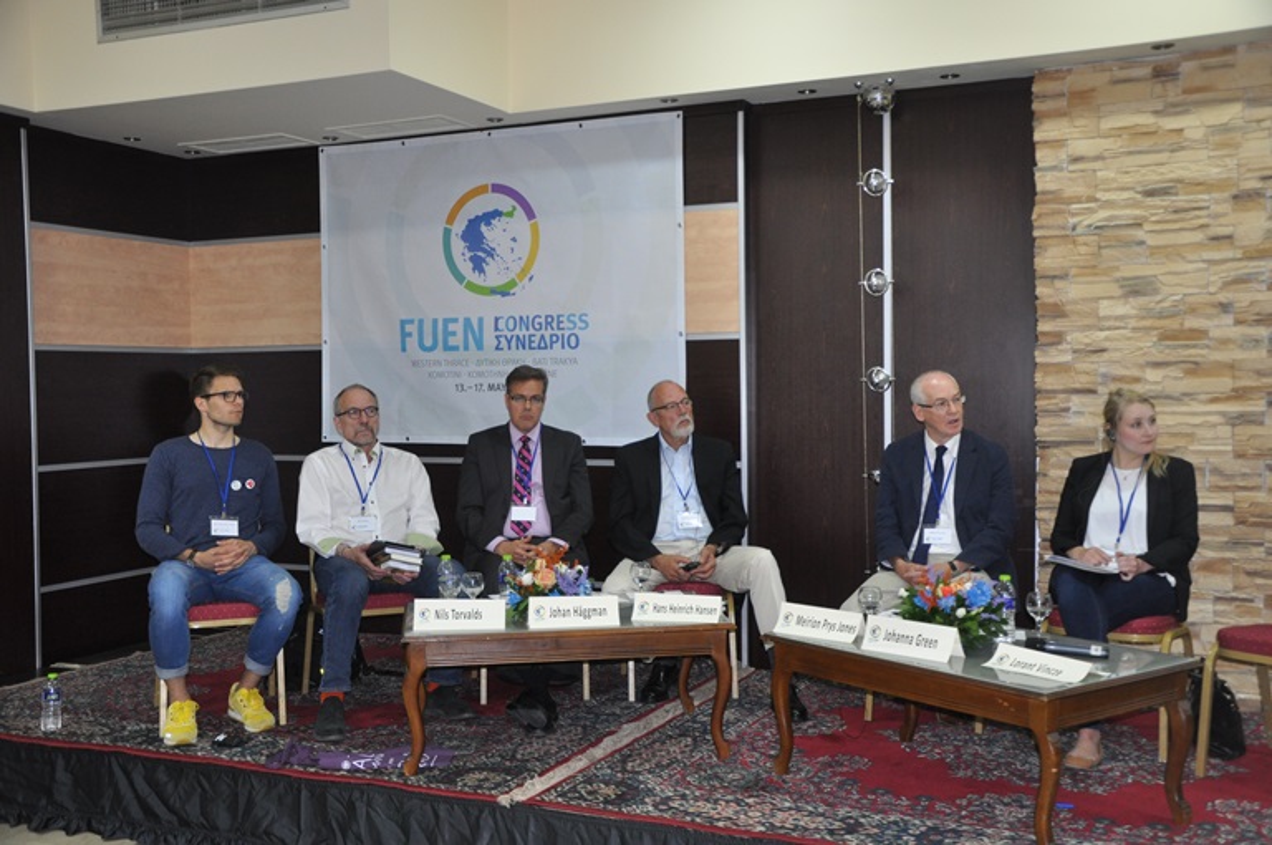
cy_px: 422
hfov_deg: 51.3
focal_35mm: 38
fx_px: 1323
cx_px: 636
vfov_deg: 35.4
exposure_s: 1/60
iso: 800
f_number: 4
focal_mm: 25
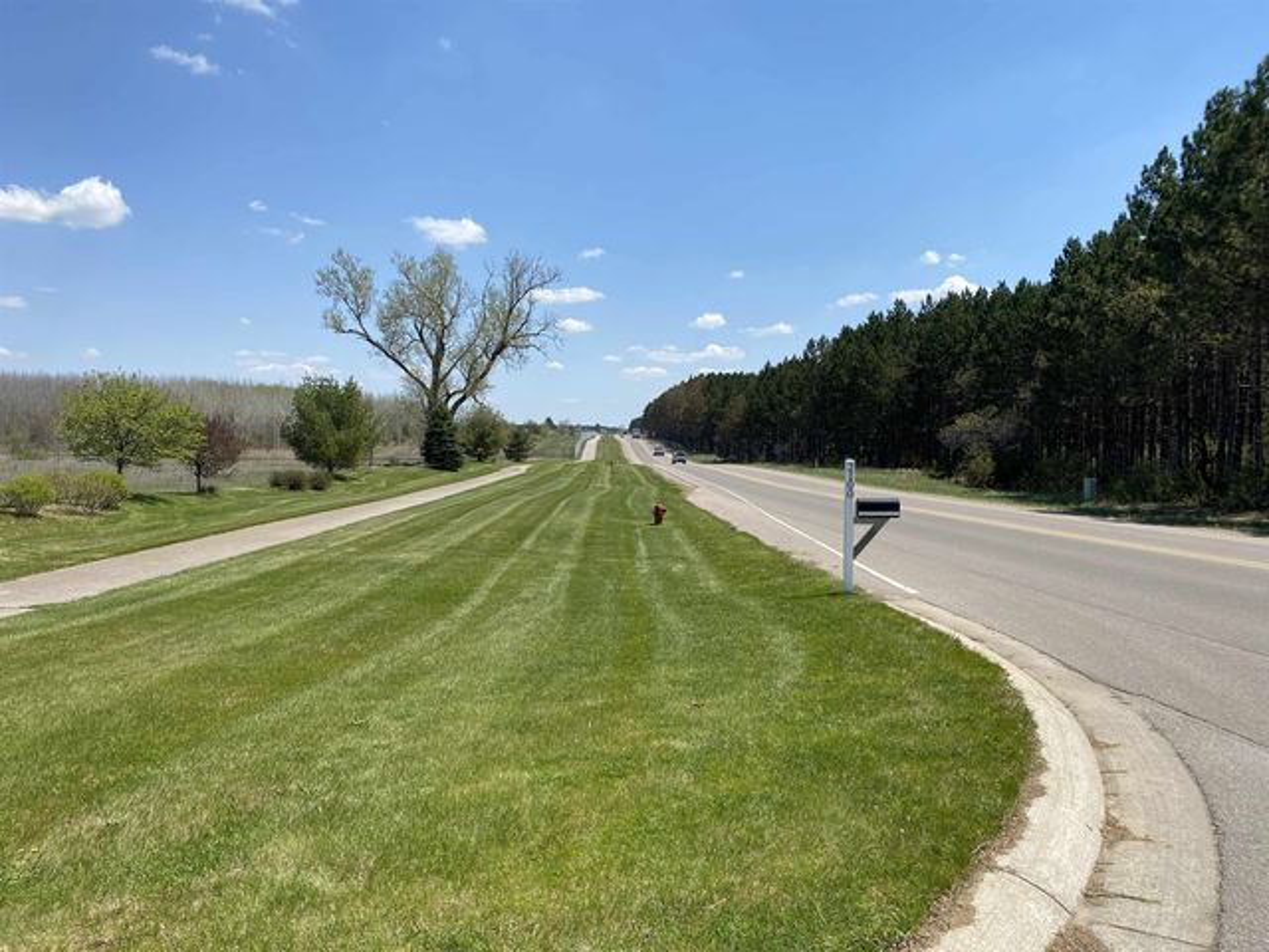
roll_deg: -0.3
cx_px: 634
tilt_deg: -3.5
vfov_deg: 53.1
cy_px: 476
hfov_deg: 67.3
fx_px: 953
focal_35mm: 26
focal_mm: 4.25
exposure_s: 1/3205
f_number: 1.8
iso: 32
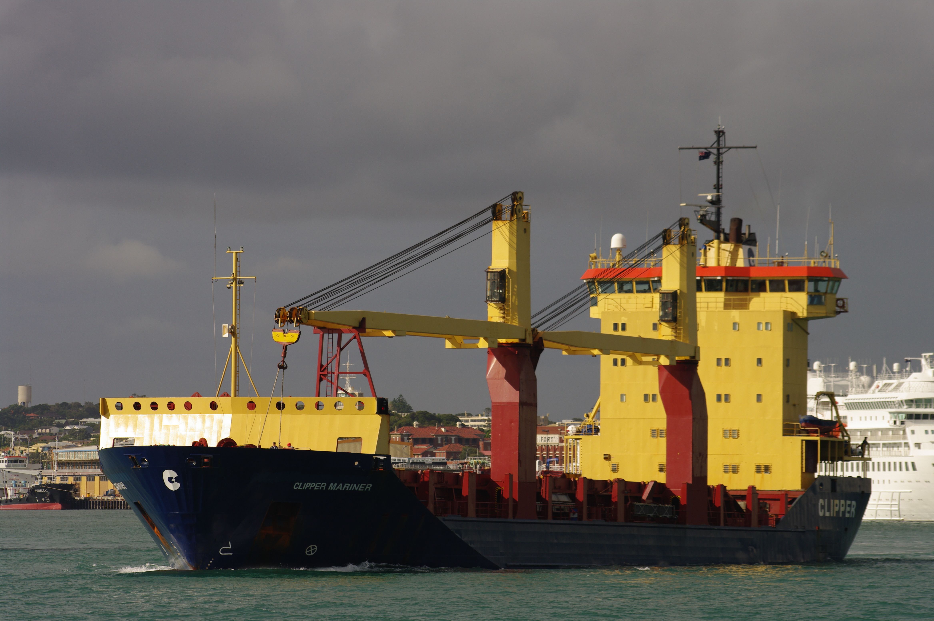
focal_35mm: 225
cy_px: 310
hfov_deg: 9.2
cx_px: 467
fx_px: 5831
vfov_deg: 6.1
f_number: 8
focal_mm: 150
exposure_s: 1/350
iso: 100
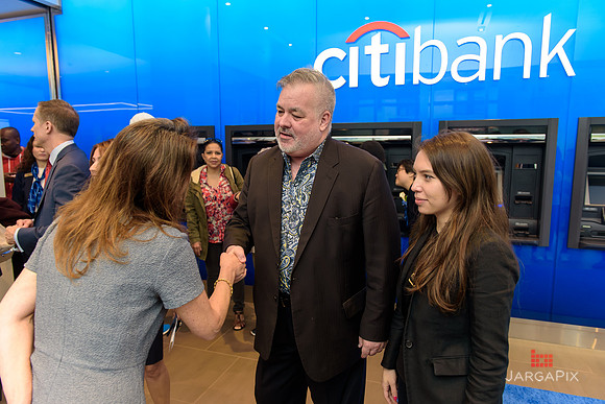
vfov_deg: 53.2
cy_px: 202
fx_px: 403
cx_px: 302
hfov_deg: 73.7
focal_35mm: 24
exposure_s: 1/125
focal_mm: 24
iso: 800
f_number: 3.2
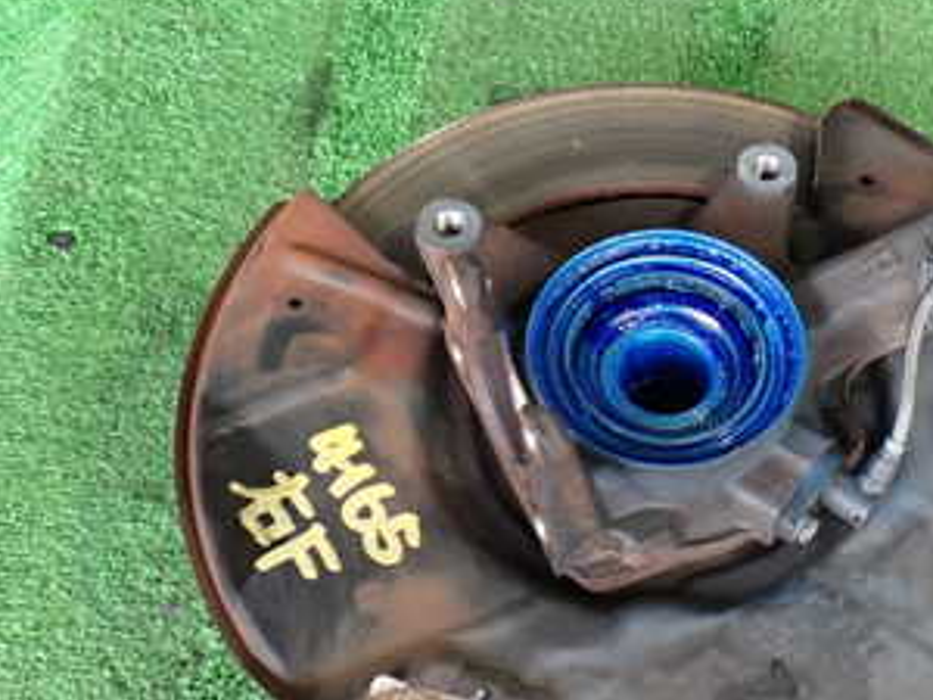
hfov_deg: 28.8
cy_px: 383
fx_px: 1725
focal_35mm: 64
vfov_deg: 22.9
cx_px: 880
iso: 200
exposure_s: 1/30
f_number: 2.4
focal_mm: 5.79
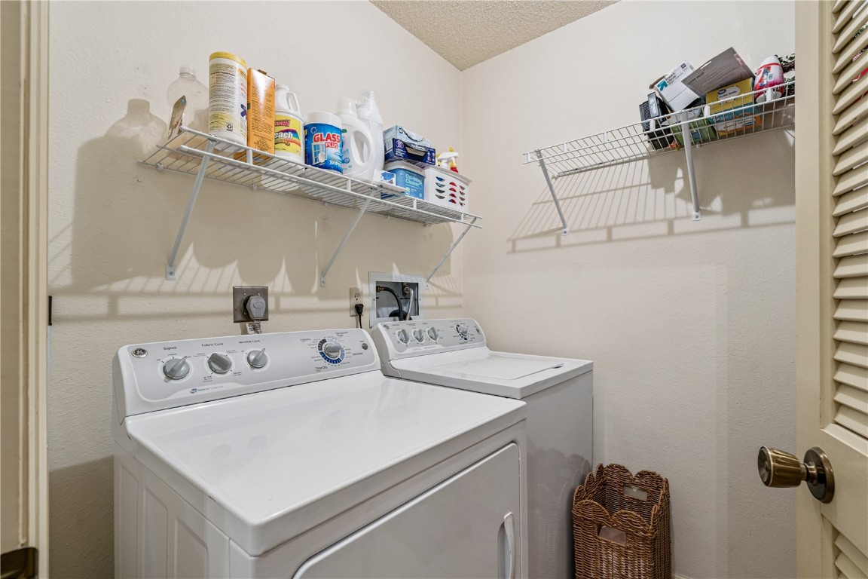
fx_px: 386
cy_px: 290
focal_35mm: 16
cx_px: 434
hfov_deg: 96.7
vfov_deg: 73.7
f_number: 8
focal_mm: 16
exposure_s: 1/4
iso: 400
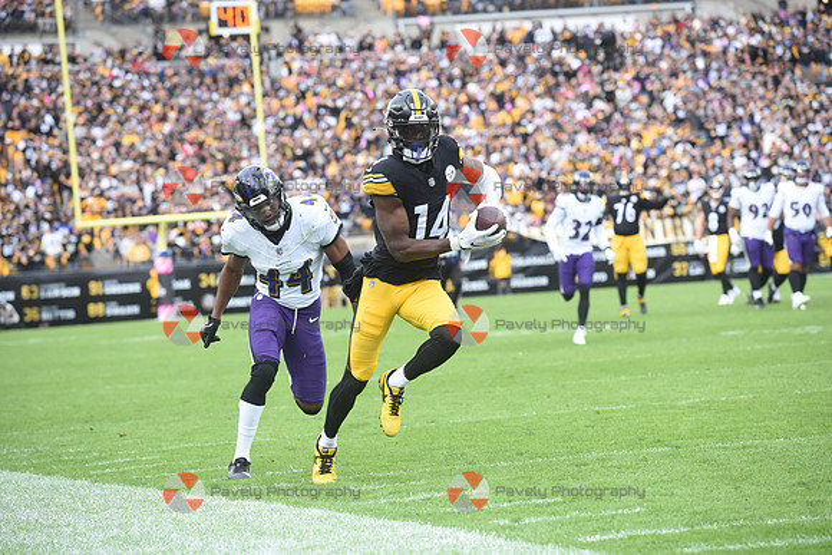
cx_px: 416
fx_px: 3698
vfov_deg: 8.6
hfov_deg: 12.8
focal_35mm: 160
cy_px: 278
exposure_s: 1/1600
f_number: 5
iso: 1600
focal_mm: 160
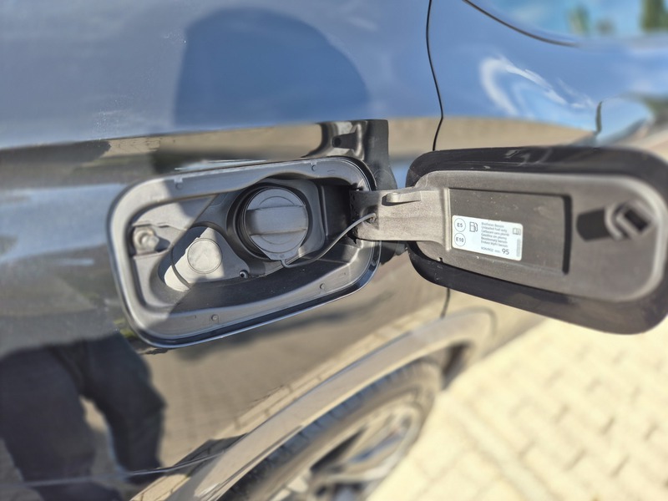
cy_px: 250
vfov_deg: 58.9
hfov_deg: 73.9
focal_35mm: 23
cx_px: 334
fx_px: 444
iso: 25
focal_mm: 5.4
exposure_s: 1/419
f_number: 1.8
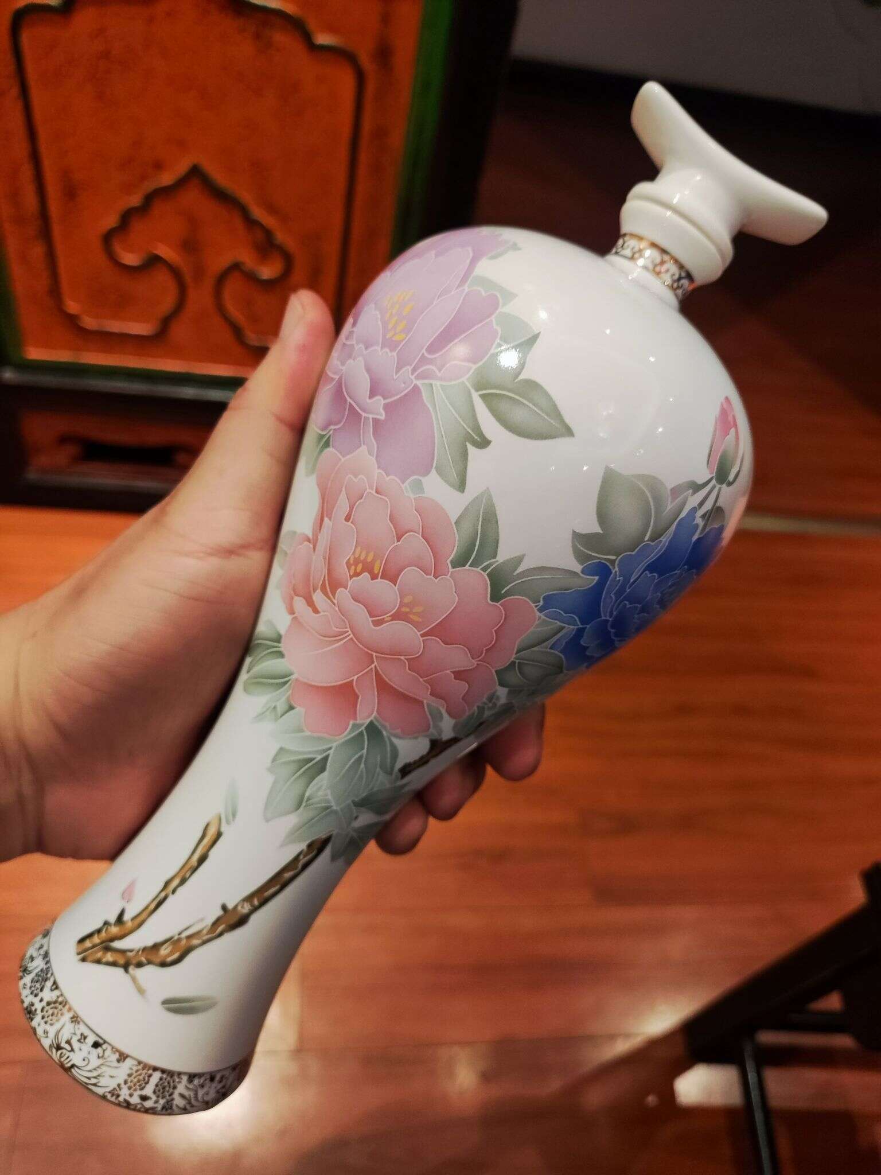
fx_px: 848
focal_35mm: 25
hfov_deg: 54.9
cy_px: 588
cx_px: 440
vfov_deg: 69.4
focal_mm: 4.71
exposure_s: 1/50
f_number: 1.79
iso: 467
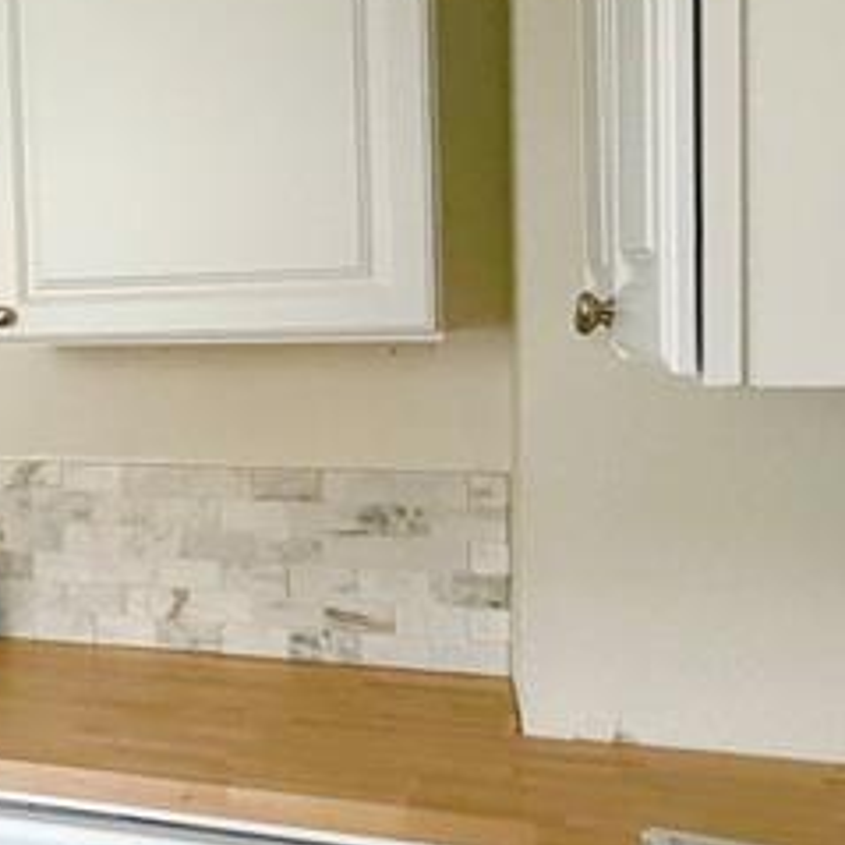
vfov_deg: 32.1
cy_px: 343
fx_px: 1464
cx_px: -283
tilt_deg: -1.1
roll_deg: +1.2
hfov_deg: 26.7
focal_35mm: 53
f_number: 2.2
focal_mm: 2.22
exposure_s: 1/120
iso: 320
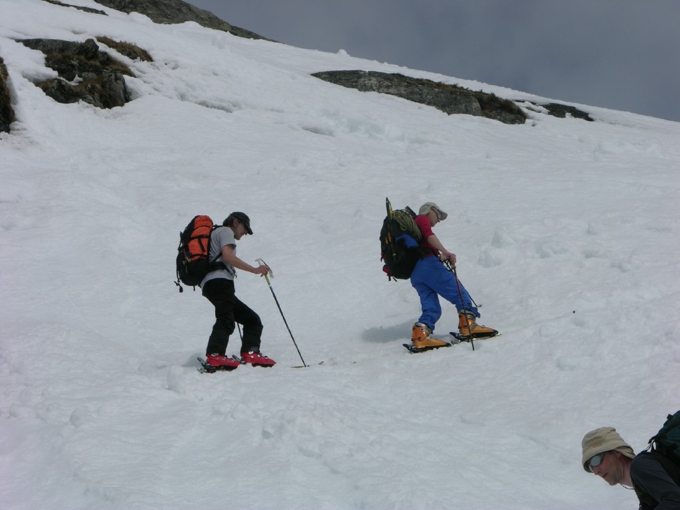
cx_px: 340
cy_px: 255
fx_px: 2750
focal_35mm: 140
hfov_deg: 14.1
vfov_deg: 10.6
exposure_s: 1/750
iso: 50
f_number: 7.7
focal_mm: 34.7
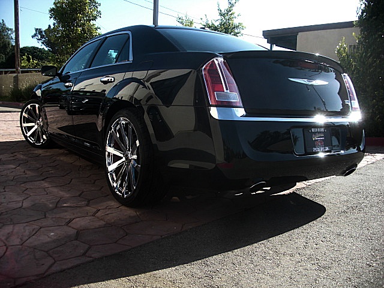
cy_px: 144
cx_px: 192
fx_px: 399
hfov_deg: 51.4
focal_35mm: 36
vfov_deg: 39.7
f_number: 2.8
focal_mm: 6.3
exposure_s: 1/400
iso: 50
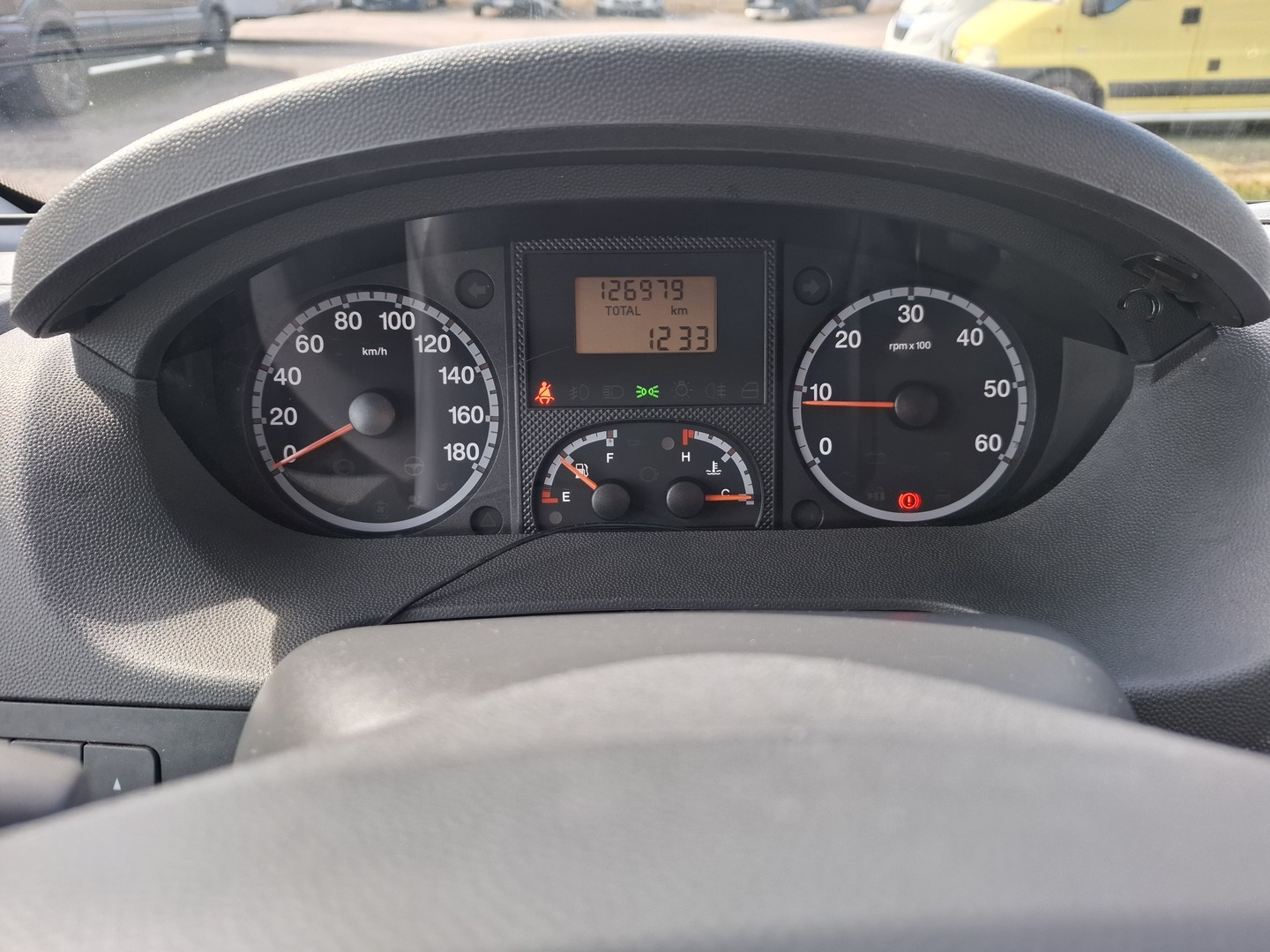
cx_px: 635
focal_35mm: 23
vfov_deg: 58.9
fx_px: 844
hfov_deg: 73.9
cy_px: 476
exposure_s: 1/100
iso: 50
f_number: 1.8
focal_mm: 5.54
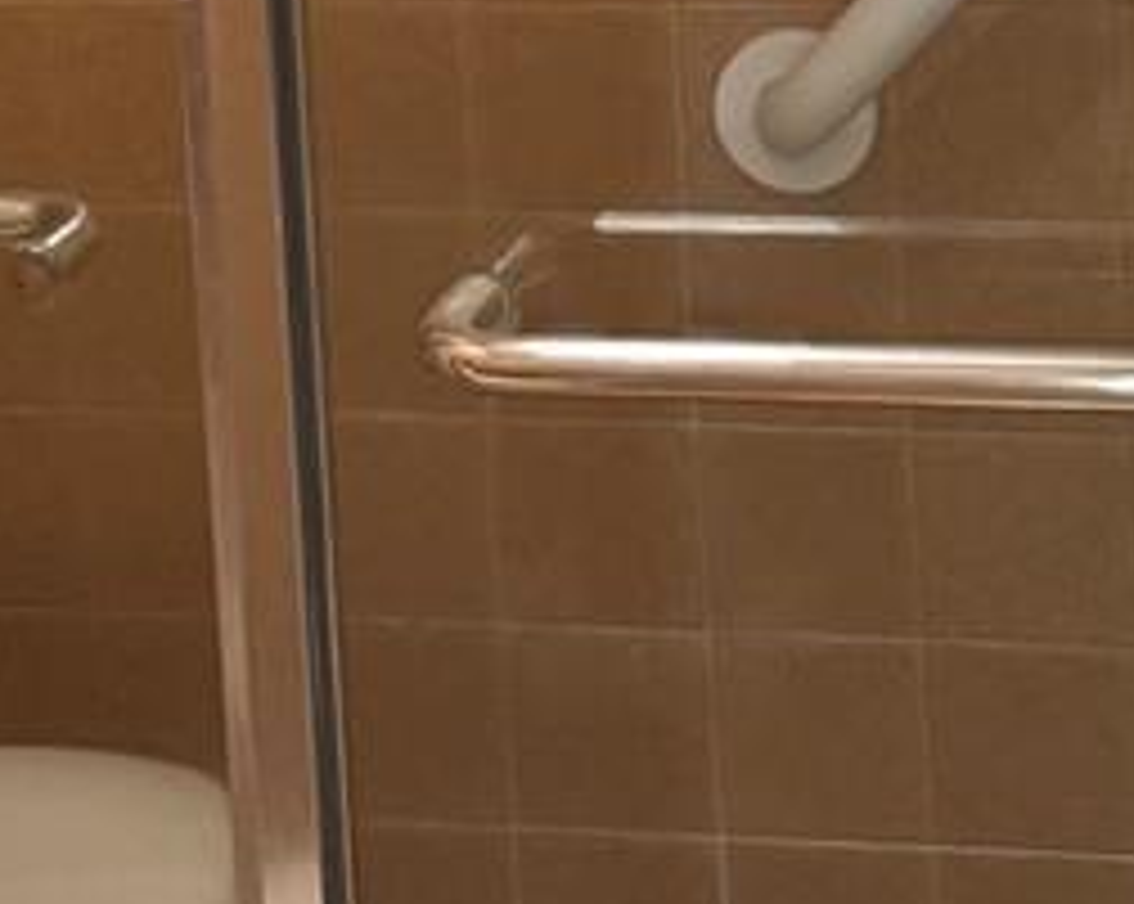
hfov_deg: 13.5
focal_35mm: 143
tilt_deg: -10.0
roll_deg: +3.4
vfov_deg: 10.5
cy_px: -360
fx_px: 4794
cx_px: 738
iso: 1000
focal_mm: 6.76
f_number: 1.78
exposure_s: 1/40
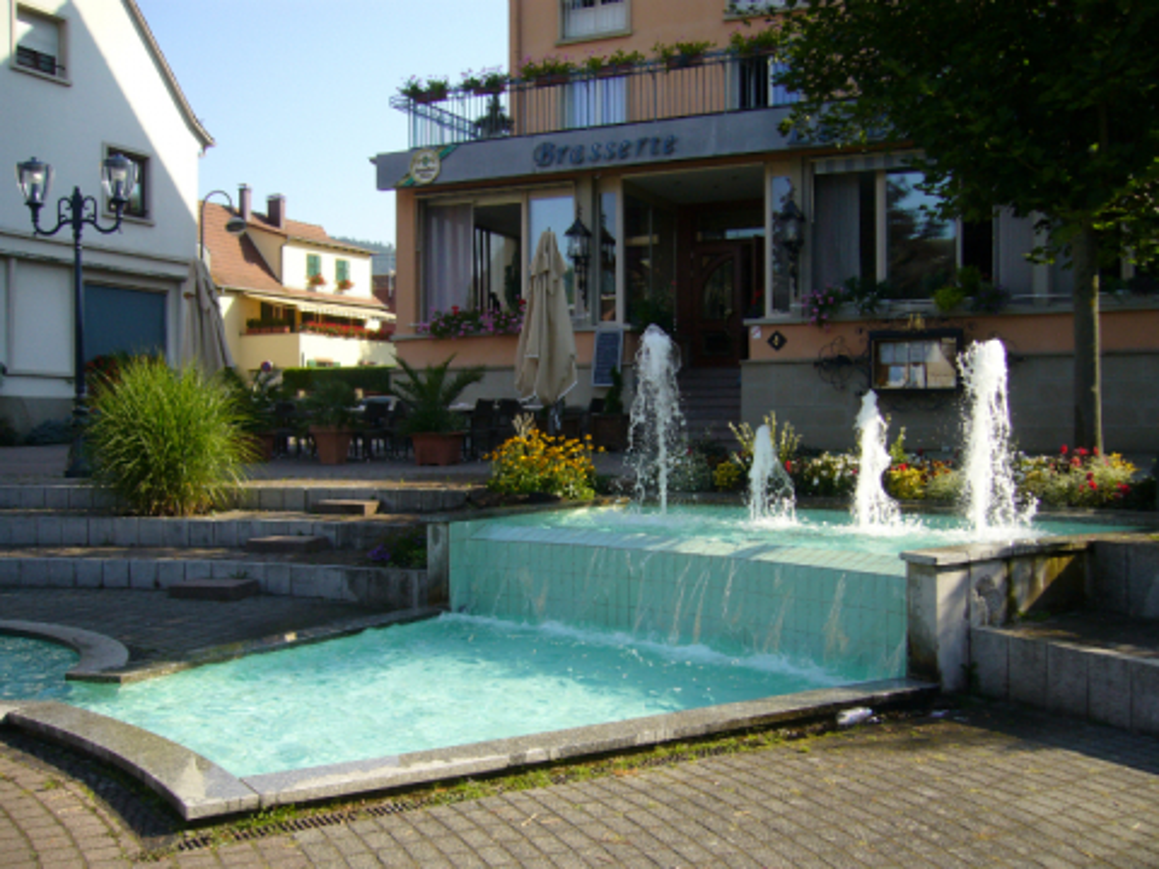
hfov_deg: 52.6
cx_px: 580
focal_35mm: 35
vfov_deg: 40.7
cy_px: 434
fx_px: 1172
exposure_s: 1/640
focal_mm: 5.8
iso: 80
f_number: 2.8
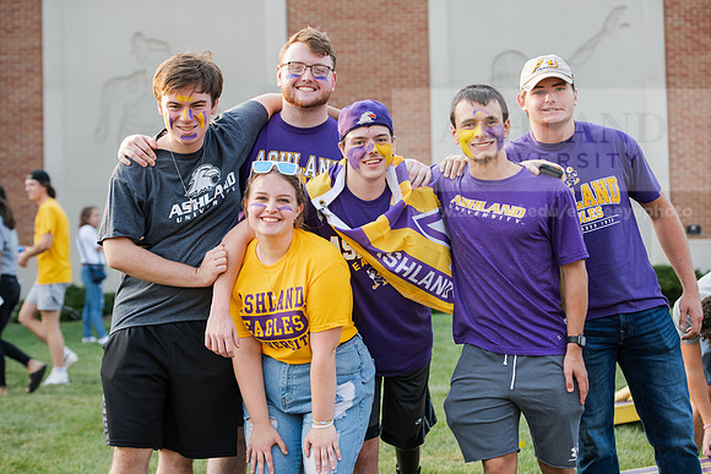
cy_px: 237
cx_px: 356
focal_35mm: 86
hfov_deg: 23.6
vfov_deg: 15.9
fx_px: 1699
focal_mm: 86
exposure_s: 1/320
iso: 400
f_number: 4.5
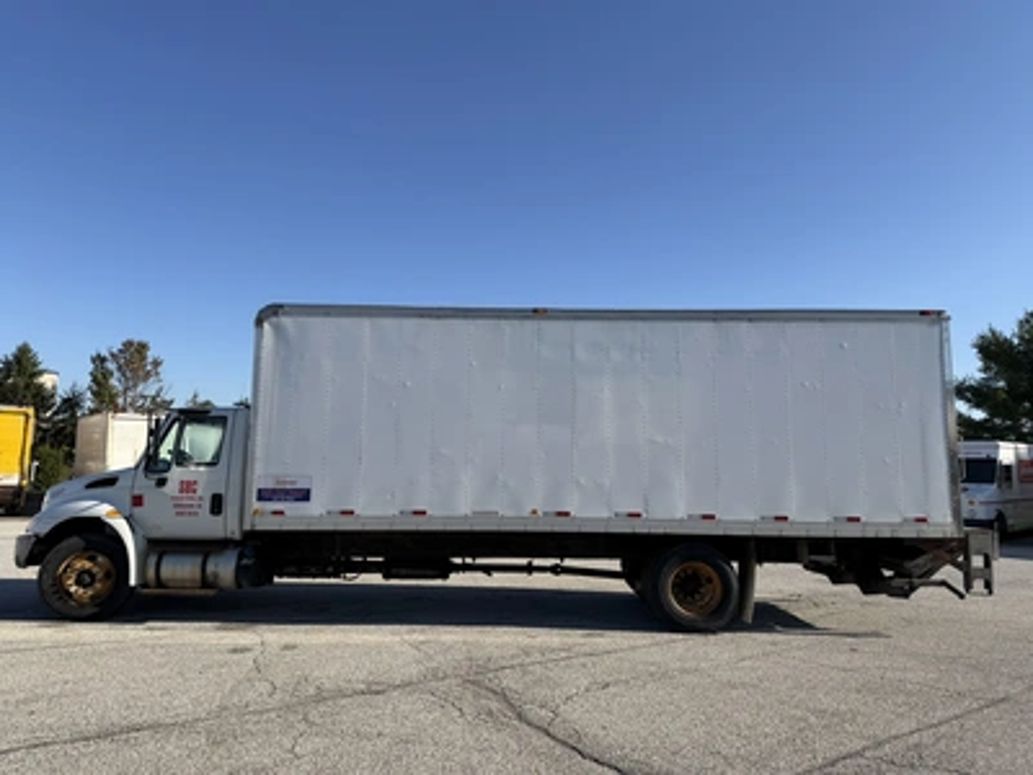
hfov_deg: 71.6
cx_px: 516
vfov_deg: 56.8
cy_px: 388
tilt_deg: +7.9
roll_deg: -0.1
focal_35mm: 24
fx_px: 716
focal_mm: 6.76
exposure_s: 1/4673
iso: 80
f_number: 1.78
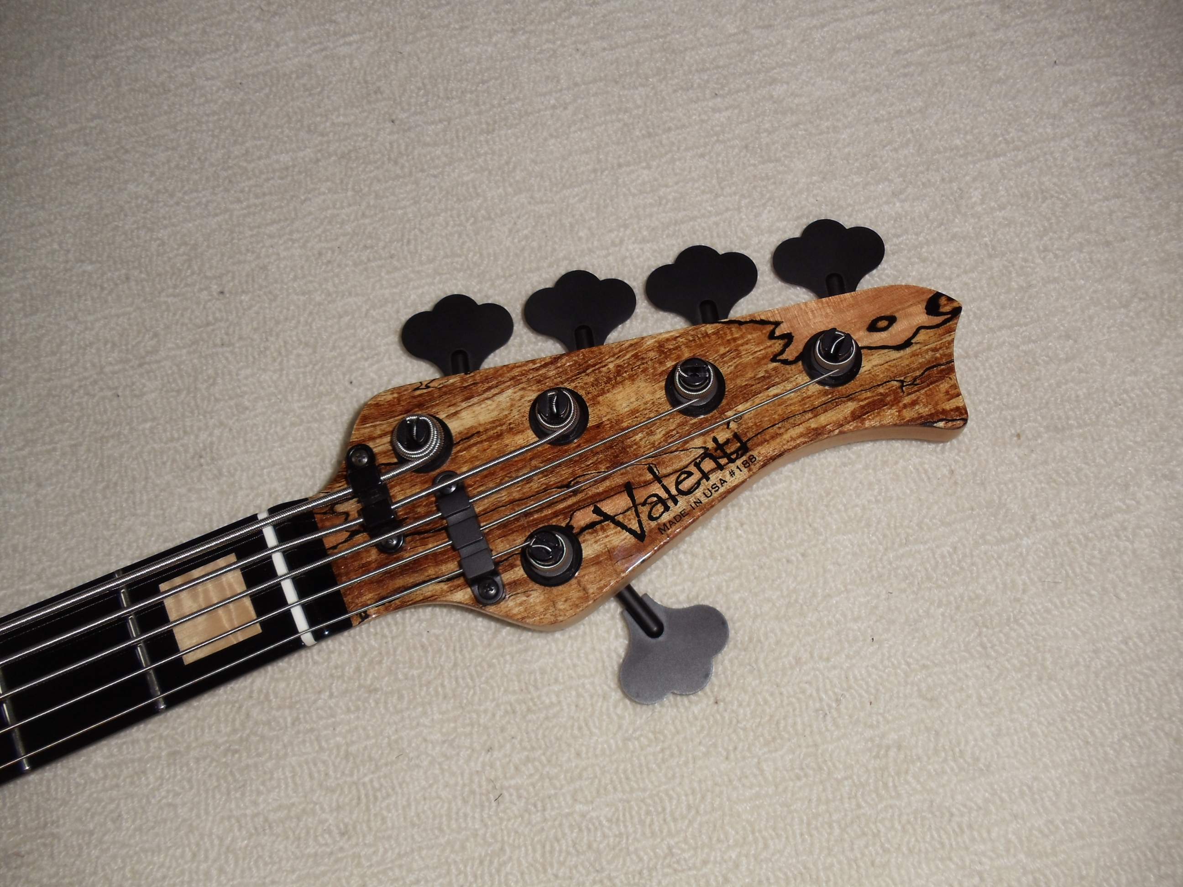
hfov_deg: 42.9
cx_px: 592
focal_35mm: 44
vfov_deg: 32.9
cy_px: 444
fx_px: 1504
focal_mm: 6
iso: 80
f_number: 7.1
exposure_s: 1/30
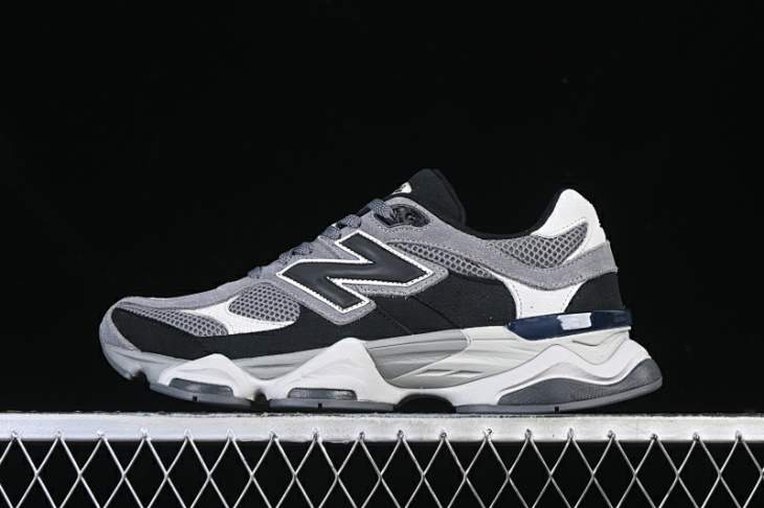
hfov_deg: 27.0
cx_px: 382
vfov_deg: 18.2
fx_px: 1591
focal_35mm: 75
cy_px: 254
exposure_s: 1/60
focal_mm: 50
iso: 160
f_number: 6.3
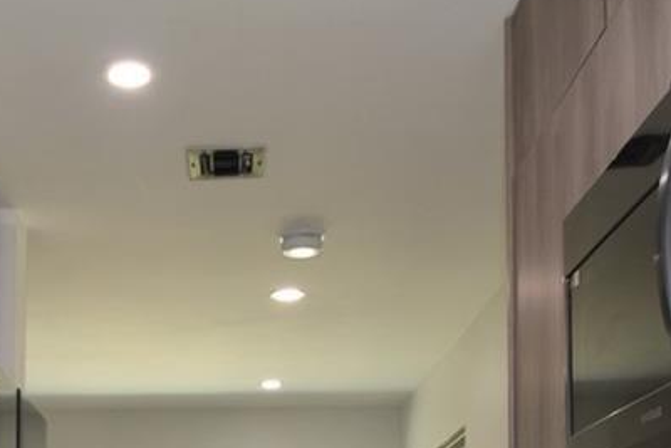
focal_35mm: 60
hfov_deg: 32.5
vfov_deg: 20.7
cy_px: 574
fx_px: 1119
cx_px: 136
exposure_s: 1/60
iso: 200
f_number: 5
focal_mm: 10
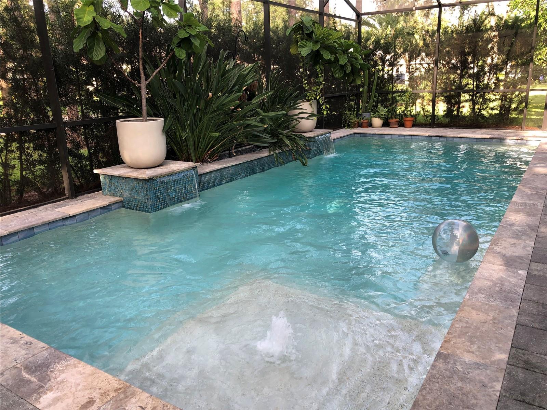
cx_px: 274
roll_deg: +1.8
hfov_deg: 63.4
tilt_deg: -16.4
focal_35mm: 28
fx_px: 442
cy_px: 205
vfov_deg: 49.7
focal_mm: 3.99
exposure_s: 1/120
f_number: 1.8
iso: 32
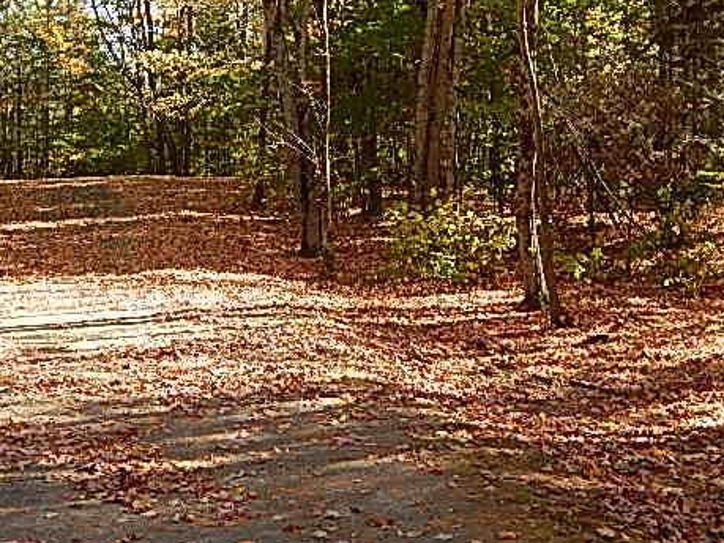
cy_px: 223
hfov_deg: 32.2
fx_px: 1255
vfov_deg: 24.4
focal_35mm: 60
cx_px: 327
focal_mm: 7.7
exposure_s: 1/160
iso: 125
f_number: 3.6
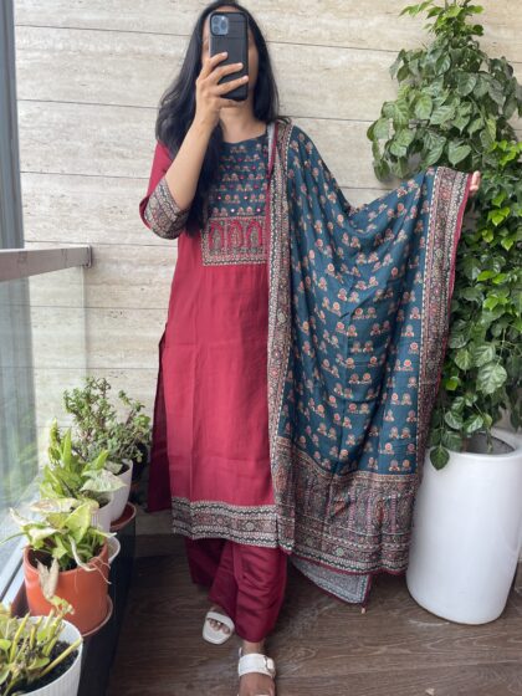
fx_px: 503
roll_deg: -2.2
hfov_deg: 54.9
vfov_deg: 69.4
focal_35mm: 25
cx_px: 261
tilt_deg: -11.9
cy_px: 348
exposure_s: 1/121
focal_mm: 5.1
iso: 32
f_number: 1.6
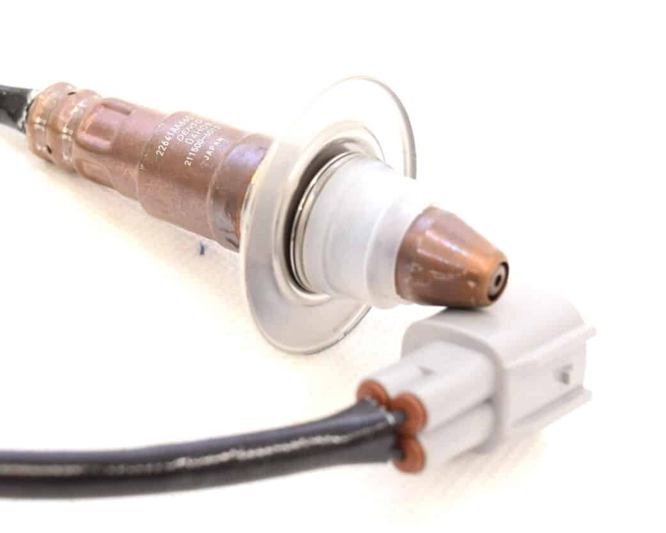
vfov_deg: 18.4
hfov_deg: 22.8
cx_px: 170
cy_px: 180
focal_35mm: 83
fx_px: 1636
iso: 400
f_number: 5.6
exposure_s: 1/125
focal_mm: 30
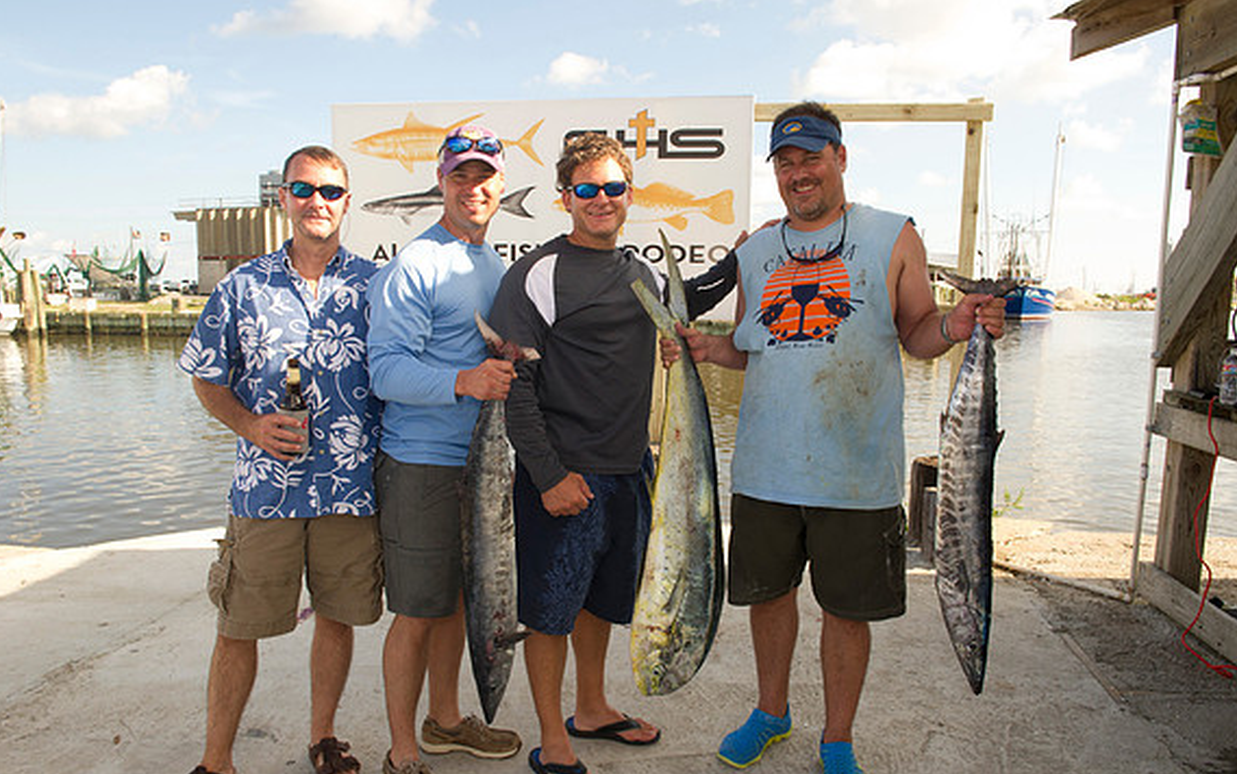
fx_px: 911
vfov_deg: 46.0
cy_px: 415
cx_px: 620
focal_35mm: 27
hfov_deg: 68.4
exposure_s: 1/160
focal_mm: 26
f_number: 11
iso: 400
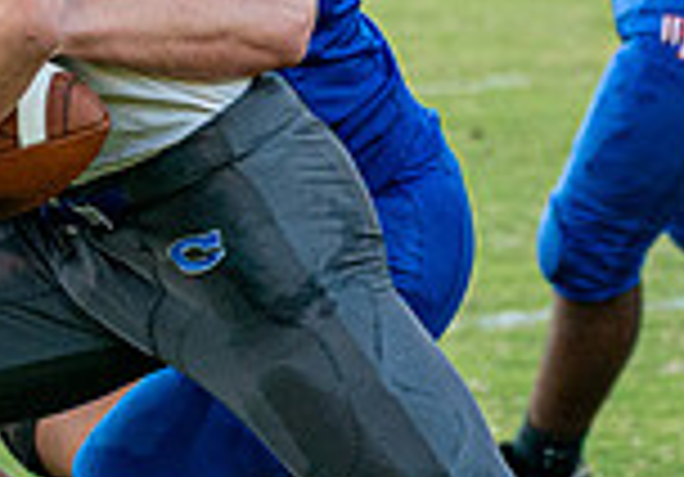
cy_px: 144
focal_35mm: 783
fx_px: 15090
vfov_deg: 1.8
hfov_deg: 2.6
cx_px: 81
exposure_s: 1/1000
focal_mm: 148
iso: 2500
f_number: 5.6
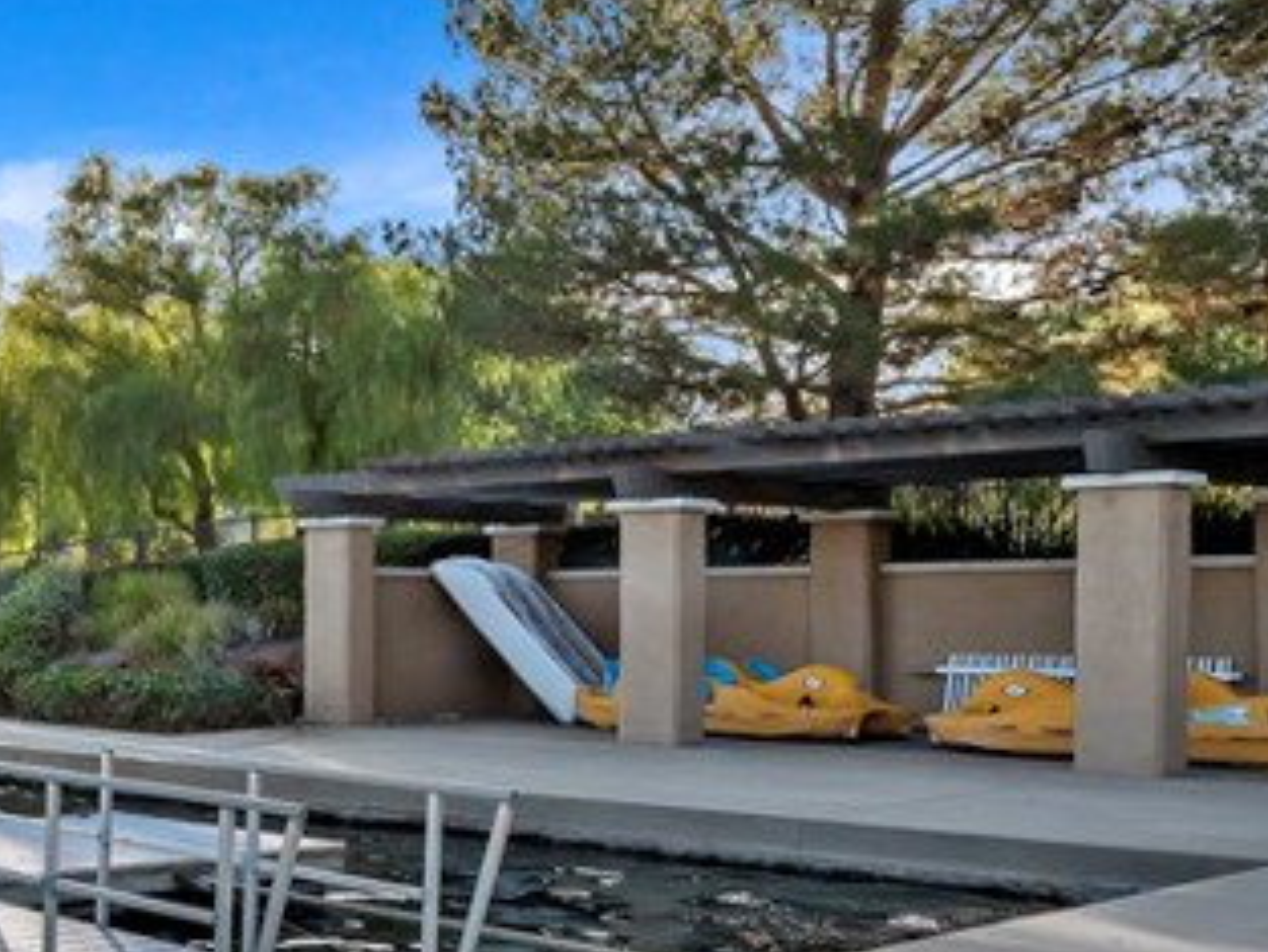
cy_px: 618
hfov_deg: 28.8
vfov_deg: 32.7
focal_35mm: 44
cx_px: -600
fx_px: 1612
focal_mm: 14
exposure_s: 1/100
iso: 500
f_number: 18
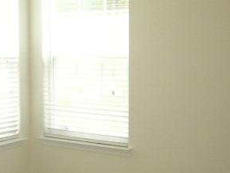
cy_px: 102
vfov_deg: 19.1
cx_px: 71
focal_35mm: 77
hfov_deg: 25.2
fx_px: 511
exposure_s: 1/50
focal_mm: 5.8
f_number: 2.8
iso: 400
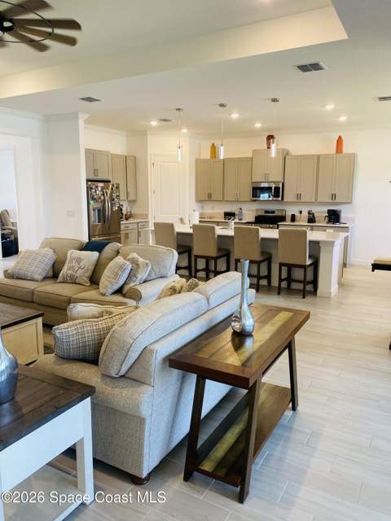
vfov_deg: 67.3
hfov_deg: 53.1
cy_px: 260
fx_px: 392
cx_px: 196
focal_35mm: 26
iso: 100
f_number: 1.8
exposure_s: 1/60
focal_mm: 4.25
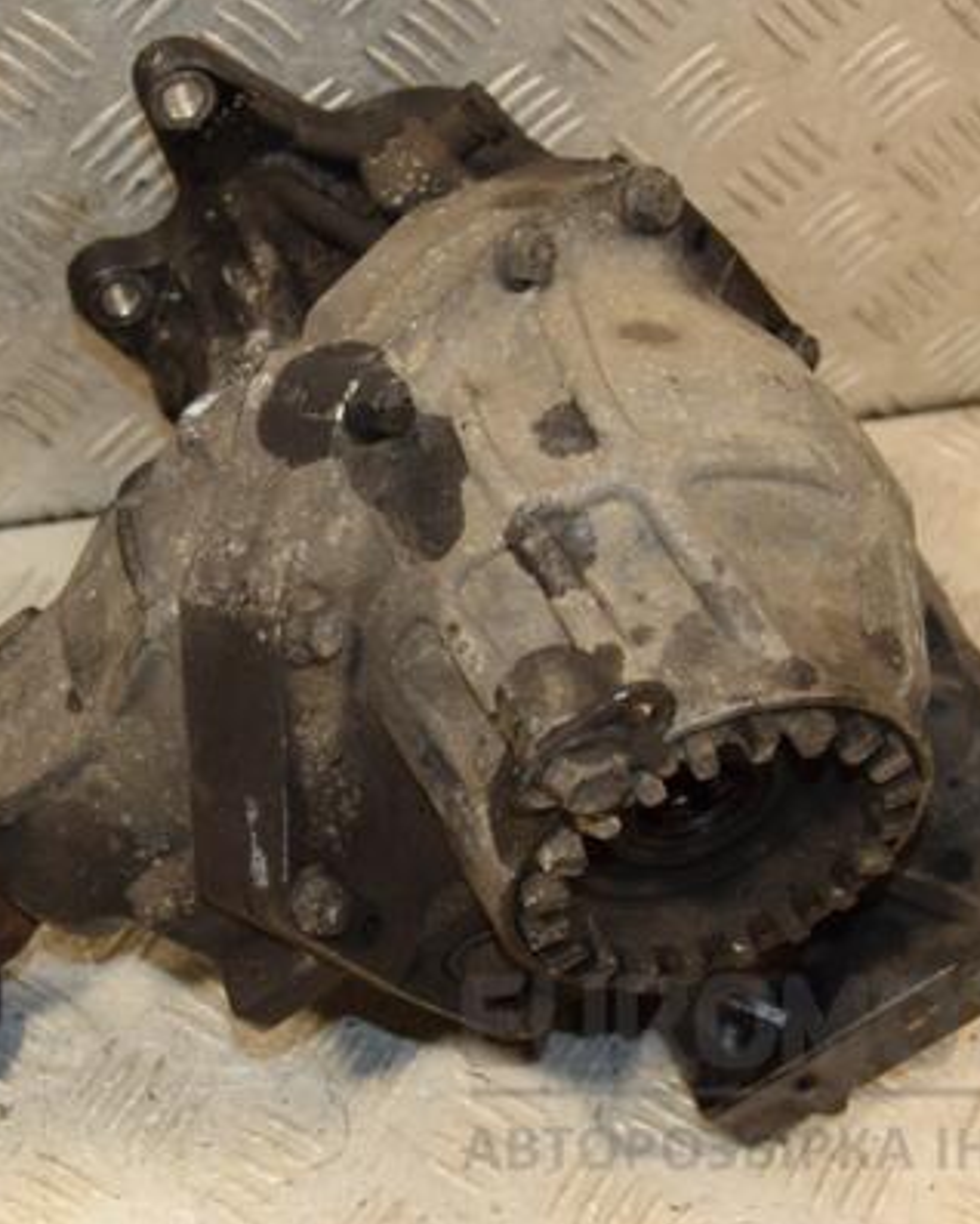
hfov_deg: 22.5
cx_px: 404
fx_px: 2463
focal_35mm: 68
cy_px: 610
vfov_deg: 27.9
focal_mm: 32
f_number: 5
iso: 800
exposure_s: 1/200
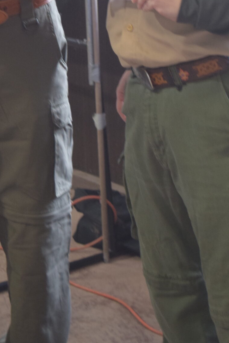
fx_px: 1230
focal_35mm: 129
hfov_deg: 10.6
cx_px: 74
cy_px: -21
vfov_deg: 15.5
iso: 720
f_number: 4.8
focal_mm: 38
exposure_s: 1/60
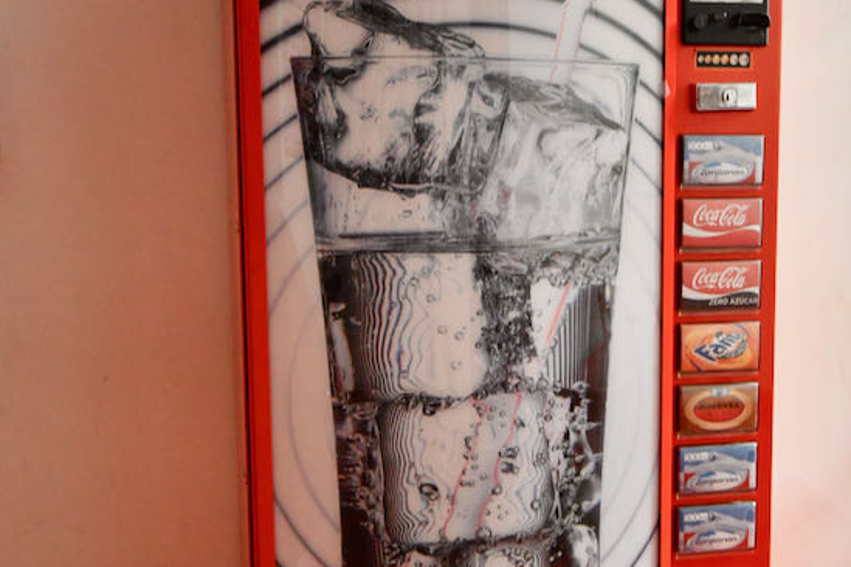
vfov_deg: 37.9
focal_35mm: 35
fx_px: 827
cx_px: 473
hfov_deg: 54.3
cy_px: 283
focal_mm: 20
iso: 5000
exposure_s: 1/60
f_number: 5.6
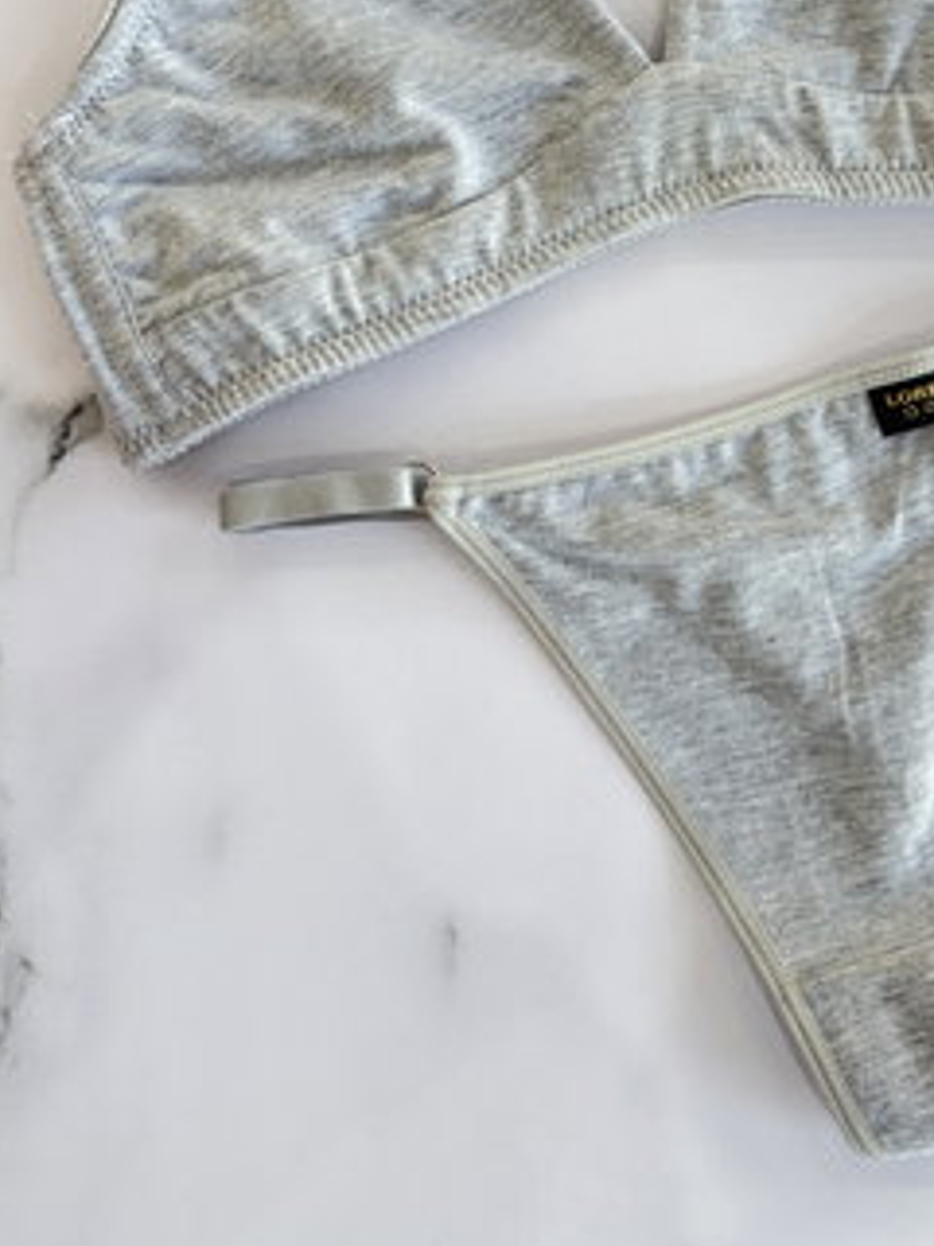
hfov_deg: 35.7
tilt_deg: -86.0
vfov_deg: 44.5
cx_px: 607
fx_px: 1439
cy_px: 247
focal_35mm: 40
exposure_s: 1/100
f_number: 1.78
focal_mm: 6.76
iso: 80
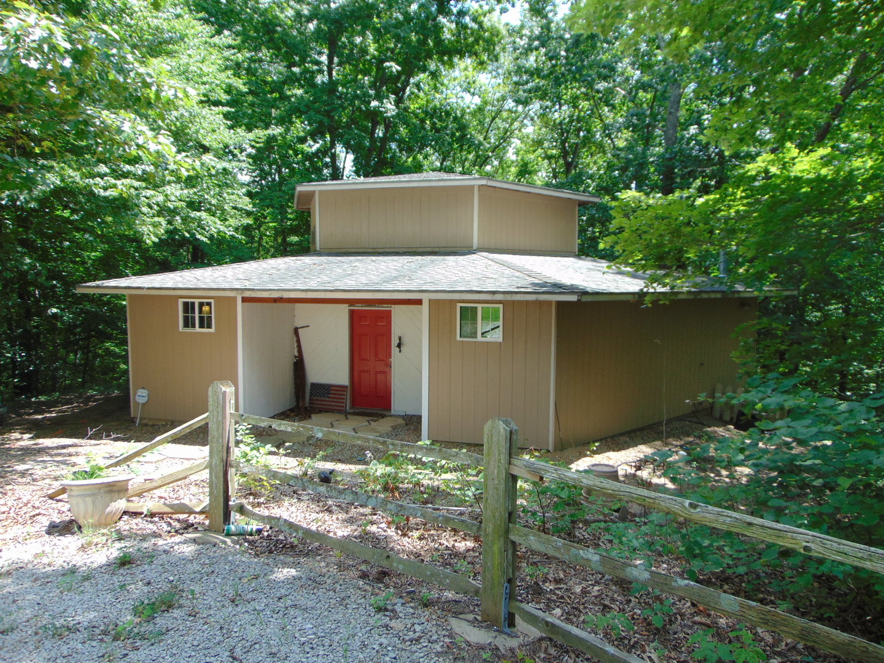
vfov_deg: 54.9
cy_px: 332
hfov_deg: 69.4
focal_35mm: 25
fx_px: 638
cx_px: 442
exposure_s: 1/200
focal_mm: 4.5
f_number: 3
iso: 80
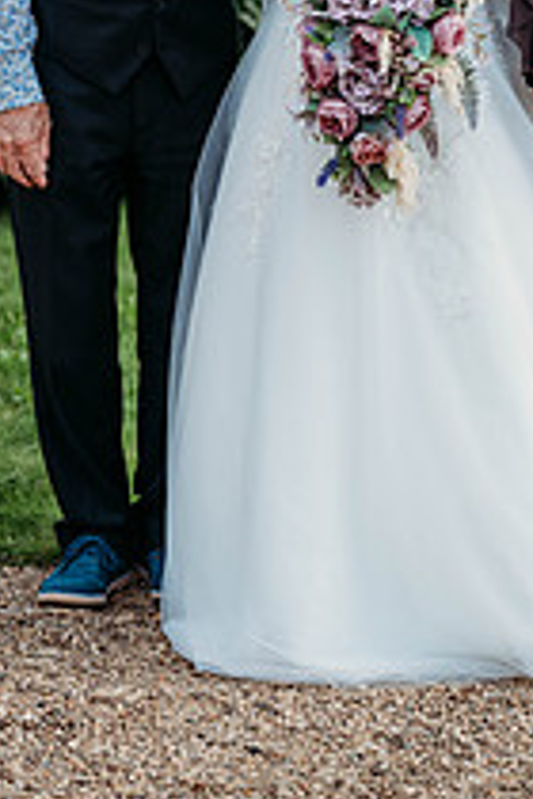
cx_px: 364
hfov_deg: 7.5
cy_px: -4
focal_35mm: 182
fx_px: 4042
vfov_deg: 11.2
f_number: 2.5
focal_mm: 85
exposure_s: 1/800
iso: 100
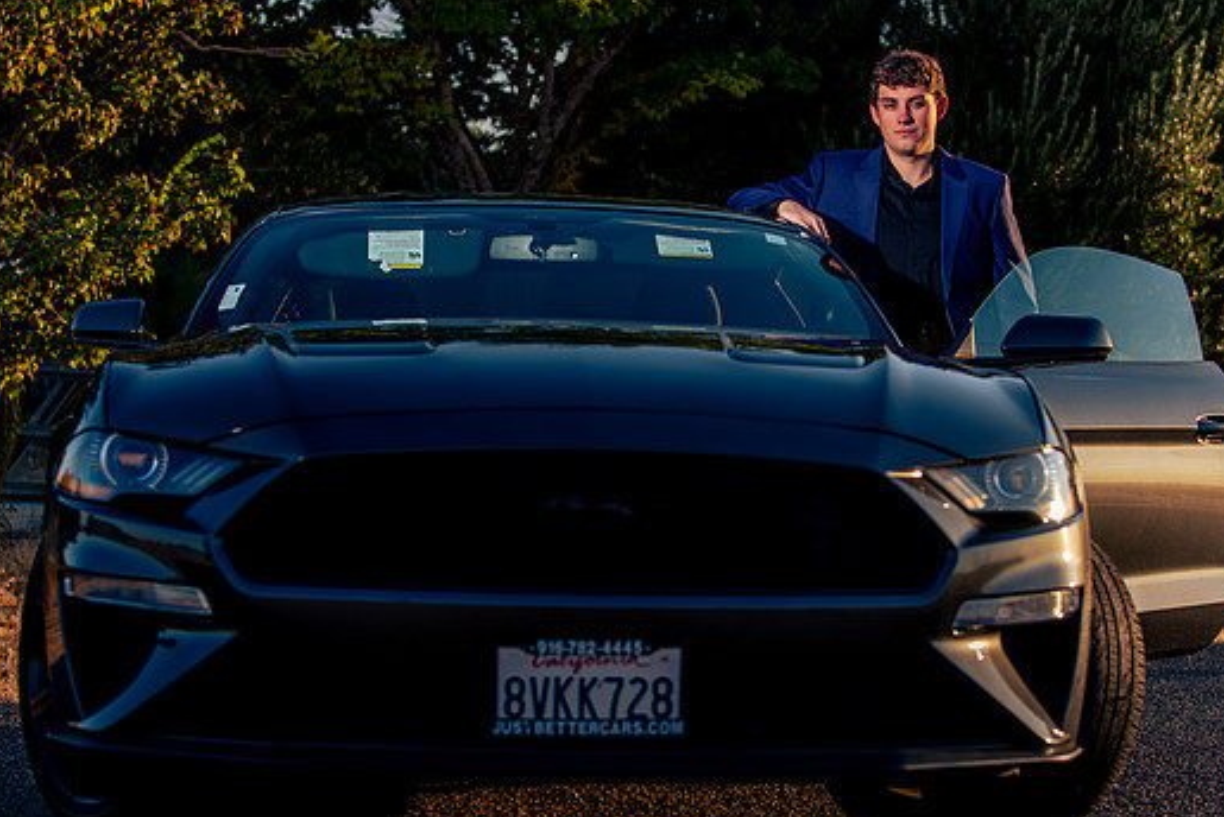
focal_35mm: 84
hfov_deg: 24.2
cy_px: 381
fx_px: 2857
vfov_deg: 16.3
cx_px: 656
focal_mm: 70
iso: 31
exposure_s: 1/250
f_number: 4
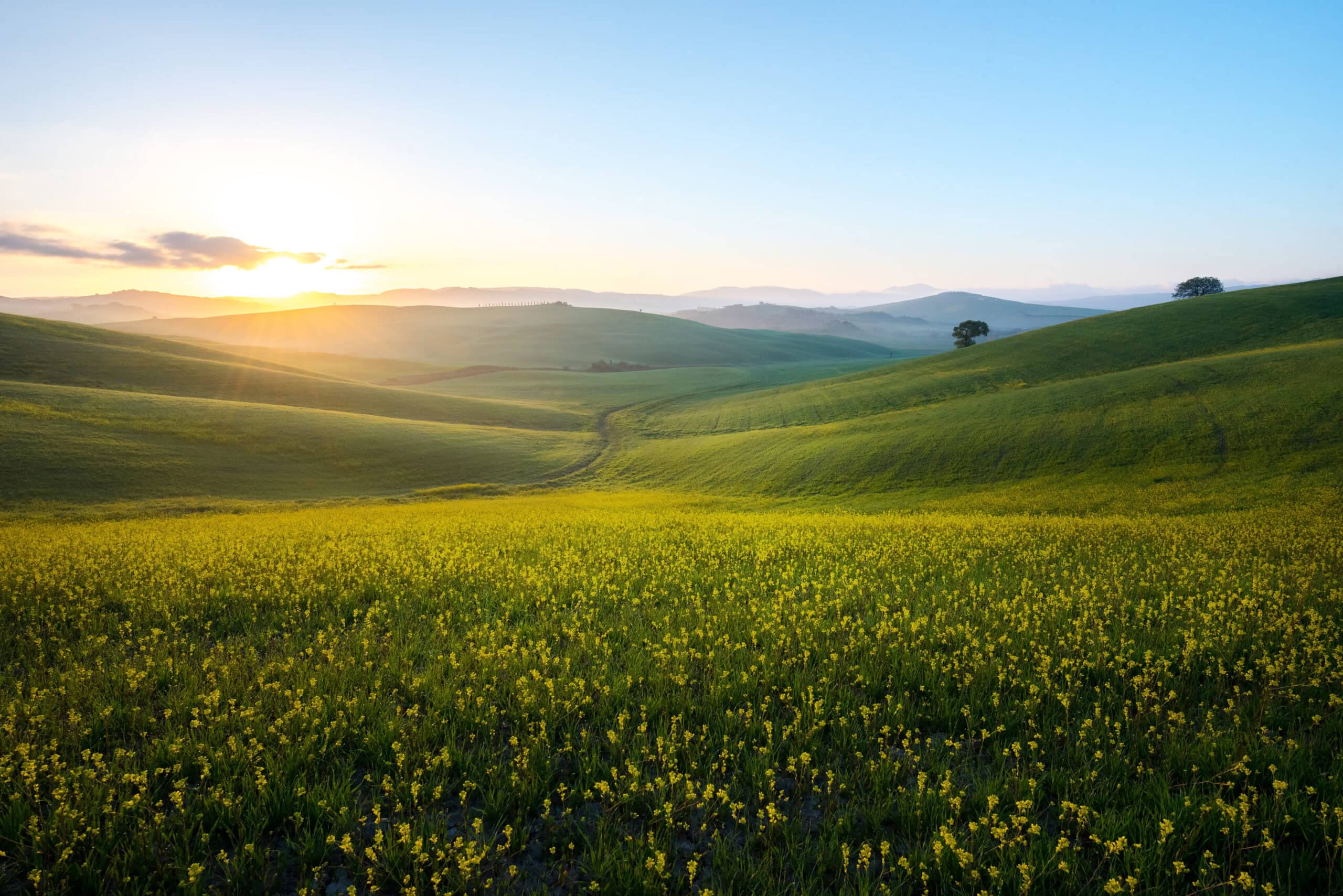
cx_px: 672
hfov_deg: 86.9
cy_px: 448
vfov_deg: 64.6
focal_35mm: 19
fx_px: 709
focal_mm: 19
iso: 800
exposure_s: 1/320
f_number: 11
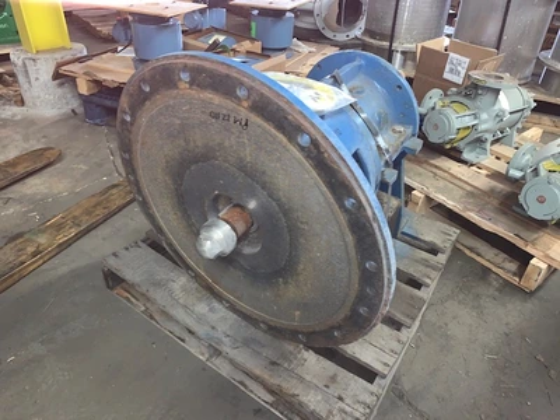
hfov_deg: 67.3
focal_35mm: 26
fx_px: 421
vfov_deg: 53.1
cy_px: 210
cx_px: 280
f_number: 1.8
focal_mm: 4.25
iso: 100
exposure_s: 1/7
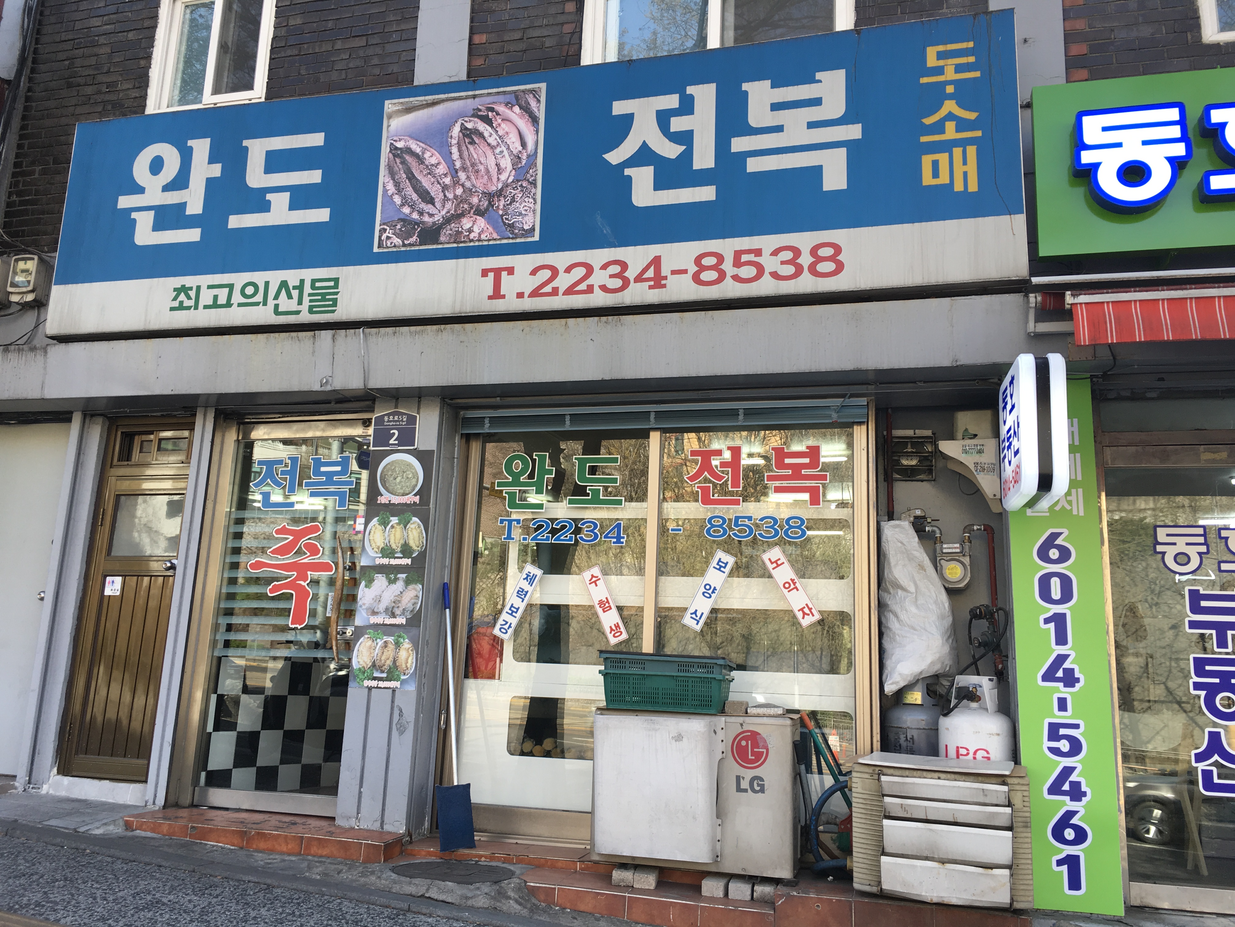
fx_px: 1035
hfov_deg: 61.7
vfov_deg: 48.2
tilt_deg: +12.4
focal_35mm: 29
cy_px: 464
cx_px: 618
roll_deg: -2.3
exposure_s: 1/120
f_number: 2.2
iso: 25
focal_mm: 4.15
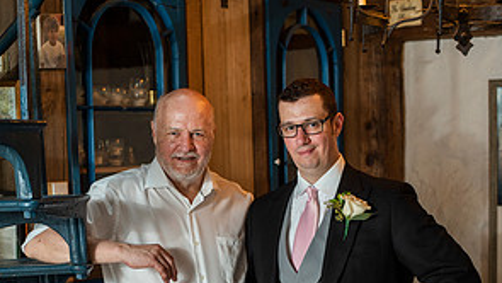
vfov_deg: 14.8
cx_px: 252
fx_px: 1065
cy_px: 302
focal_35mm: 80
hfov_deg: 26.5
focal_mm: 50
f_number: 3.5
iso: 500
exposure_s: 1/80
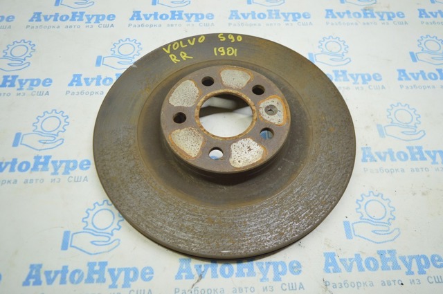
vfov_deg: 47.8
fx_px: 332
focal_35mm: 27
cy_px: 147
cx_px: 222
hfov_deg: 67.4
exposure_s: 1/40
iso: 400
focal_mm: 18
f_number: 3.5
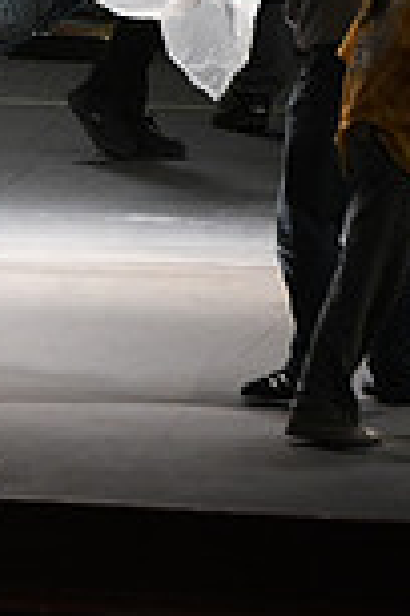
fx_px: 12965
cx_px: -724
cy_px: -83
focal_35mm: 759
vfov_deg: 2.7
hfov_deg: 1.8
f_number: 2.8
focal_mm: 200
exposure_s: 1/400
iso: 8000
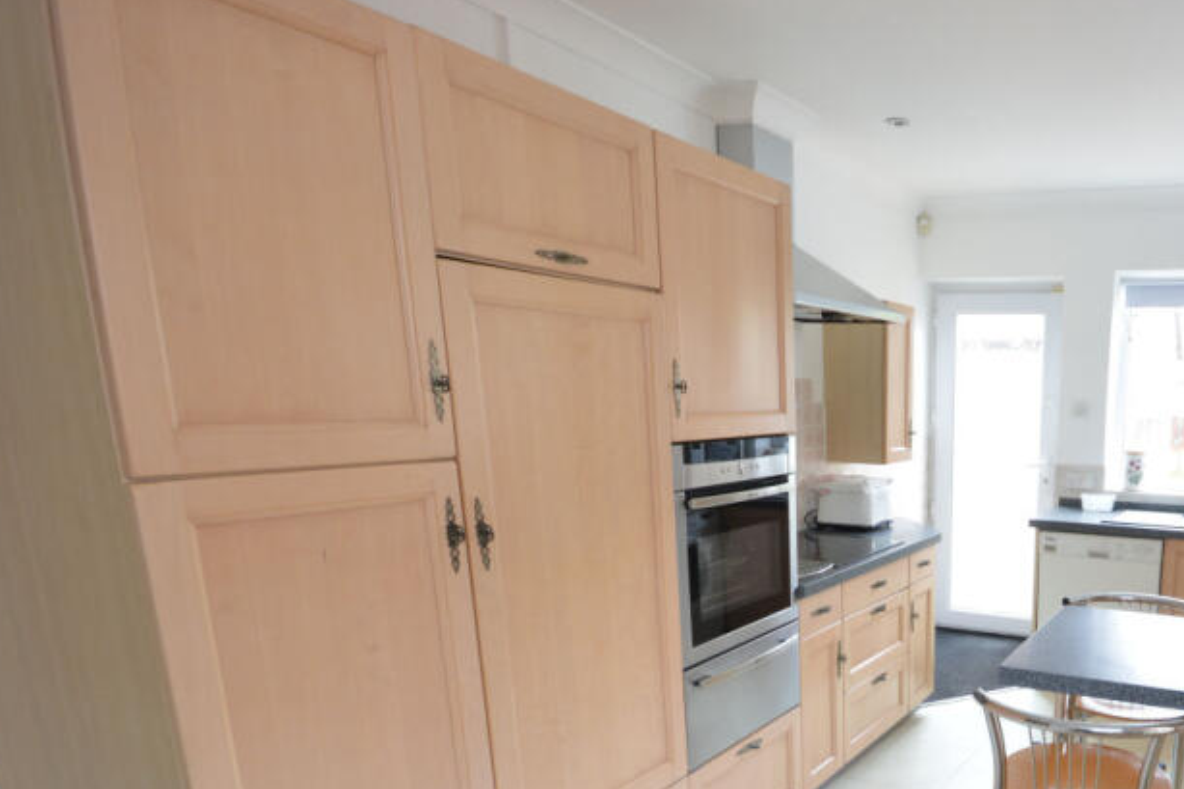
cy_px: 604
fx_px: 822
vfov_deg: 49.0
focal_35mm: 25
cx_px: 958
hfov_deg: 64.7
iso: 400
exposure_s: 1/10
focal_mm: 10
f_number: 8
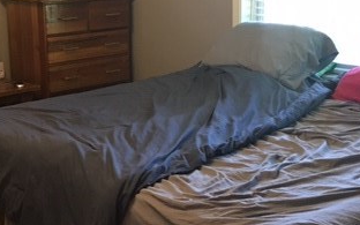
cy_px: 115
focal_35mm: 63
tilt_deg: -13.9
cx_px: 97
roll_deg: +1.3
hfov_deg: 32.0
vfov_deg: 20.6
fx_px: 618
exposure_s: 1/8
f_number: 2.2
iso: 100
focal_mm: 4.15
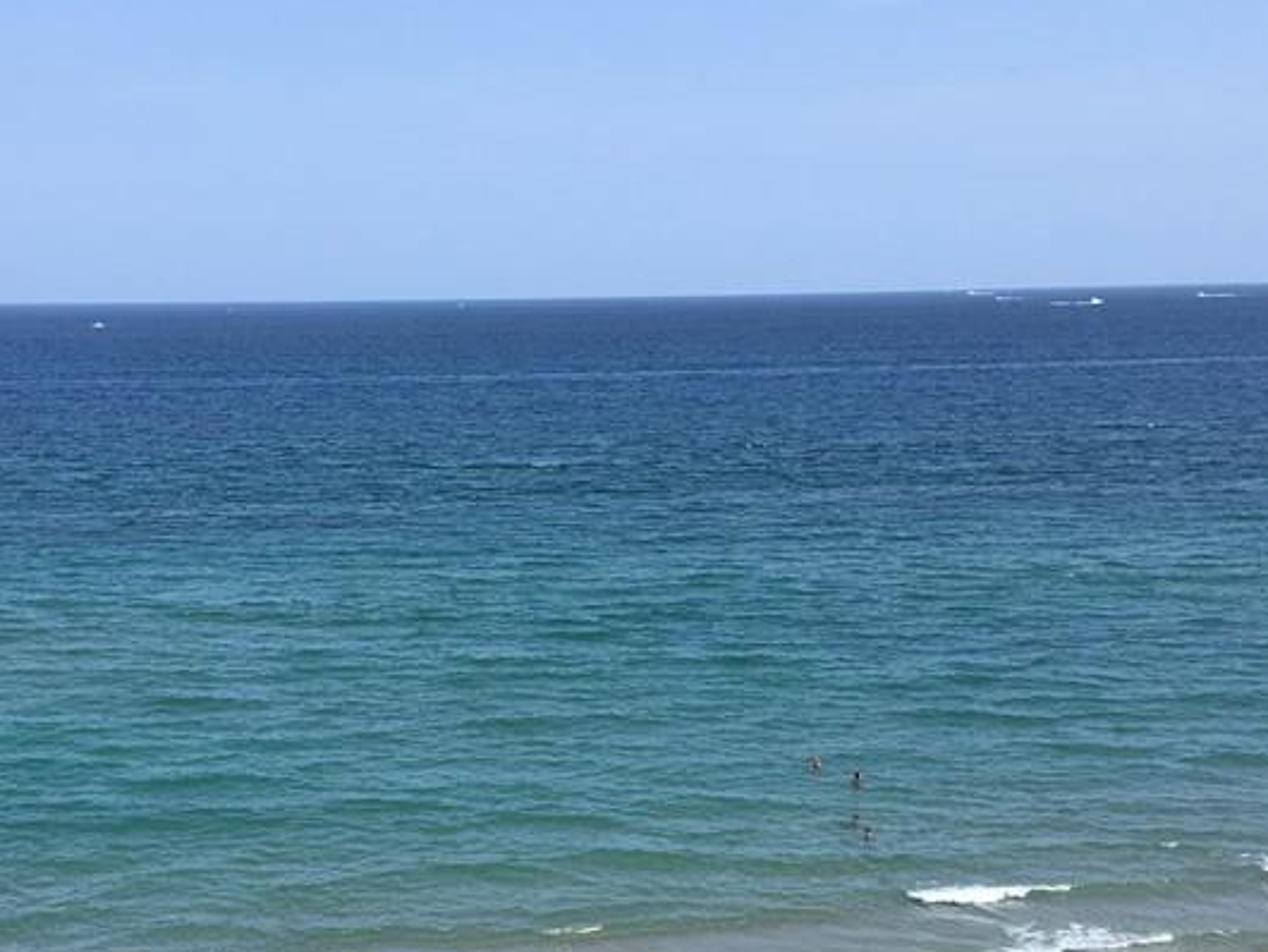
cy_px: 871
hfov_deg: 34.1
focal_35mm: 56
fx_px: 2052
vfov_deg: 25.3
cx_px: 457
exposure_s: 1/1709
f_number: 2.2
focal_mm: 4.15
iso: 25
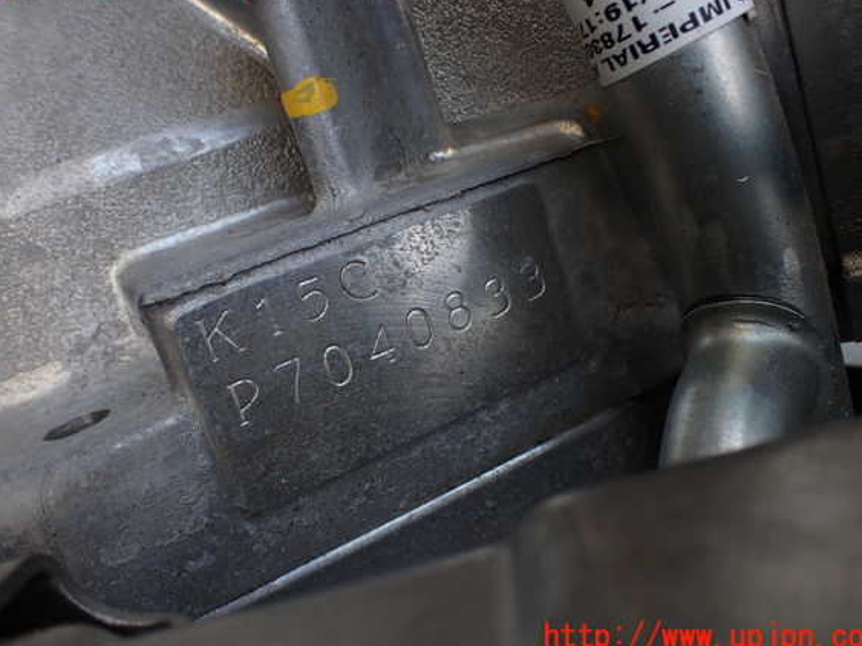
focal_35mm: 32
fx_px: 797
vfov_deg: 44.1
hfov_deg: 56.8
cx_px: 430
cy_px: 312
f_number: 3.2
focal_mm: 5.4
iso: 100
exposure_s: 1/200
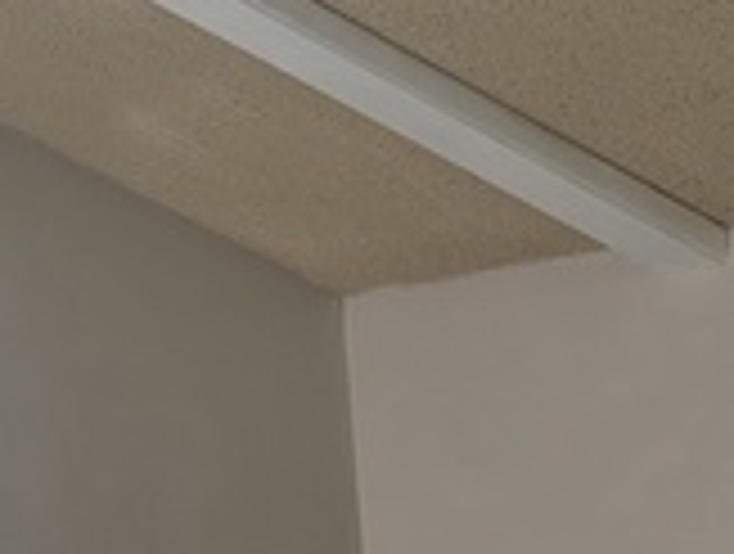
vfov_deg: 15.8
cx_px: -558
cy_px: 311
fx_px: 1998
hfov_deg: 17.3
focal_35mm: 94
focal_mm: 6.86
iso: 100
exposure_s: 1/147
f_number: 1.78
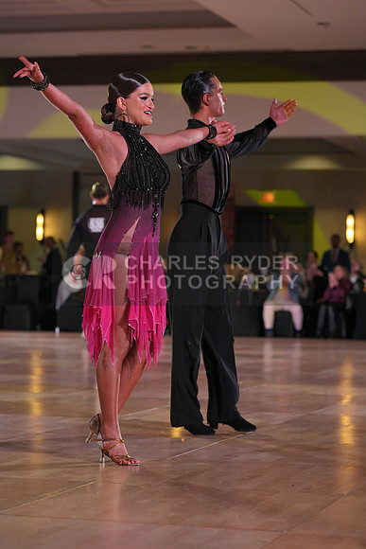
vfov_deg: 20.0
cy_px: 274
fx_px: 1554
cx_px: 183
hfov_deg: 13.4
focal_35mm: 102
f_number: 4
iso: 2000
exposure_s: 1/500
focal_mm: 102
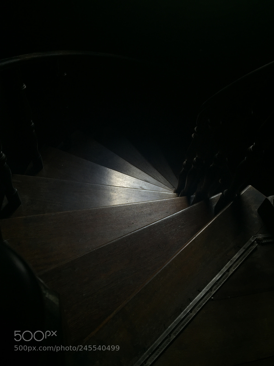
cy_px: 183
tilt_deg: -53.1
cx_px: 137
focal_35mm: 29
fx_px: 306
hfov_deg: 48.2
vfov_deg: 61.7
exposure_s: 1/60
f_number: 2.2
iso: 32
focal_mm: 4.15
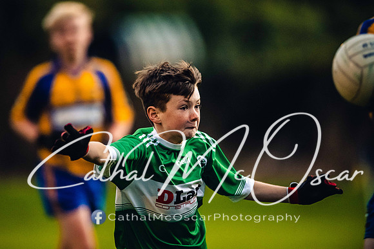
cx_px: 158
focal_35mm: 462
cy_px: 105
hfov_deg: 4.5
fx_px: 4800
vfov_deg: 3.0
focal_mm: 400
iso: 4000
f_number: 2.8
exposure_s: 1/500
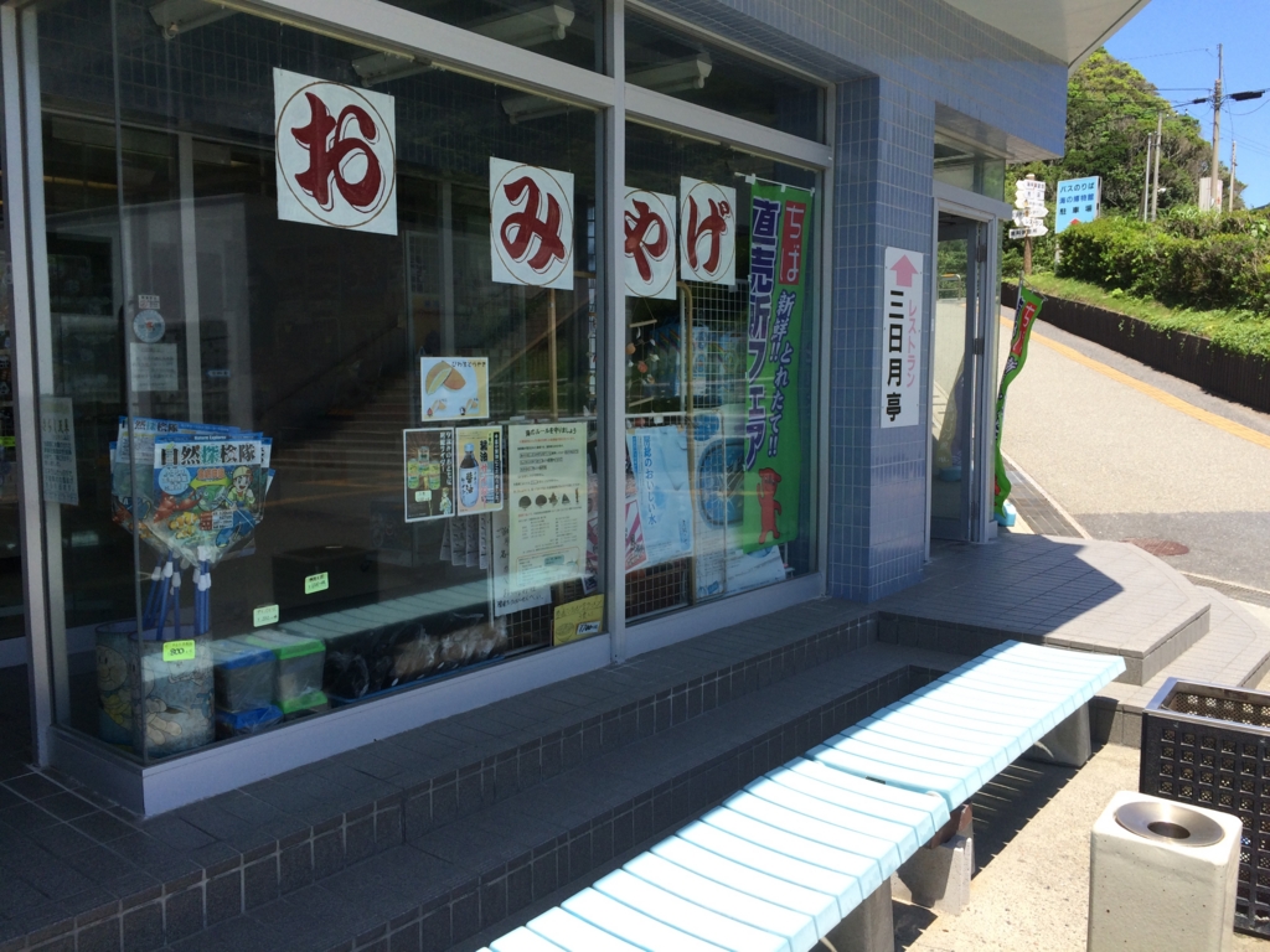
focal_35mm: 29
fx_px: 1064
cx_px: 635
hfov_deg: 61.7
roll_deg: -0.5
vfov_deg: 48.2
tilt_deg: -7.9
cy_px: 476
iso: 32
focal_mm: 4.15
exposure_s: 1/1080
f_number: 2.2
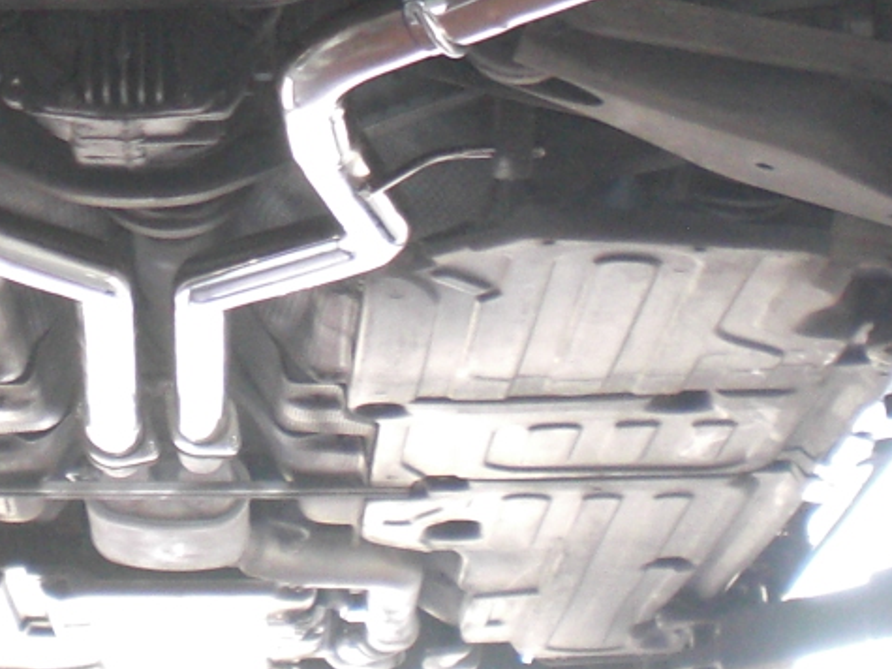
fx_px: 3298
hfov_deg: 15.2
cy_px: -141
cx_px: 103
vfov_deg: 11.3
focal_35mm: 128
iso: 200
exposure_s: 1/30
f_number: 3.1
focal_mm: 6.3
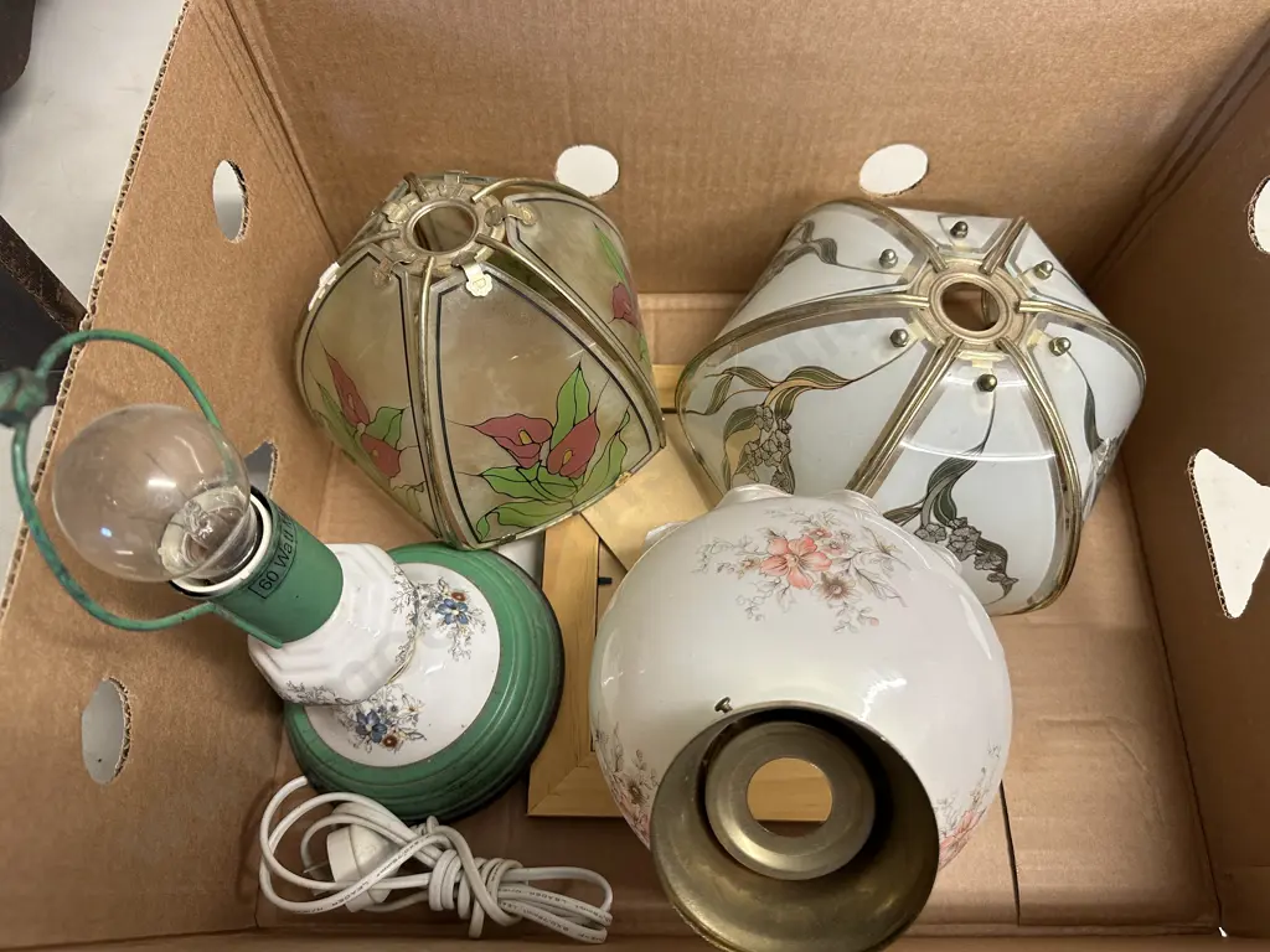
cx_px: 635
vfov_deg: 56.8
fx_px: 881
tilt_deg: -65.2
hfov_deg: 71.6
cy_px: 476
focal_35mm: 24
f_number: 1.78
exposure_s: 1/100
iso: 200
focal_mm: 6.86
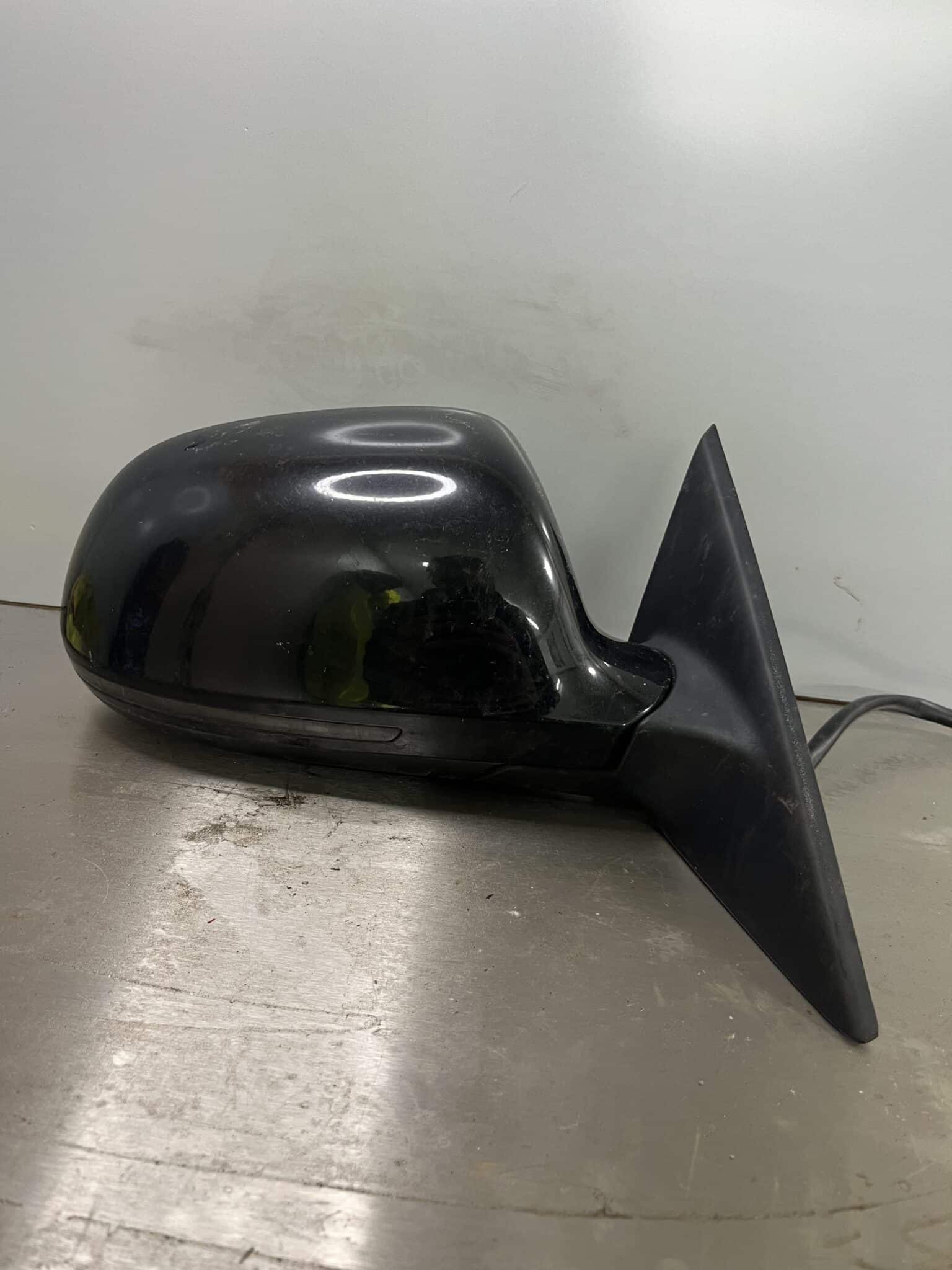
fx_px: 953
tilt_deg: -20.8
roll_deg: -4.7
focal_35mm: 26
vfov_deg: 67.3
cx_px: 476
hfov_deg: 53.1
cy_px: 635
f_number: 1.6
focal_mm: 5.1
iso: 125
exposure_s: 1/50
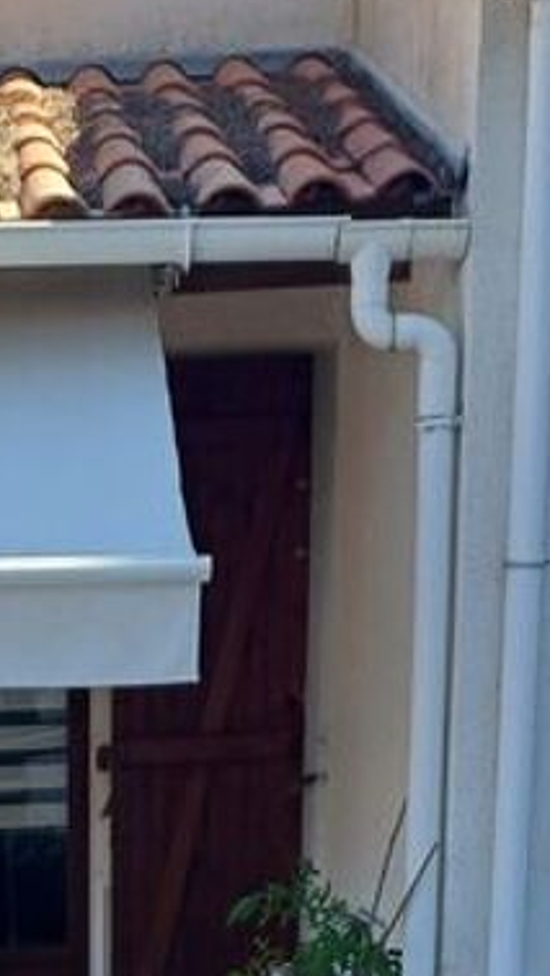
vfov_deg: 19.9
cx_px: -258
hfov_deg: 12.1
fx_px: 2486
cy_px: 1352
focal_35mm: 96
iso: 50
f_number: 1.8
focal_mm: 4.65
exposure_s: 1/404
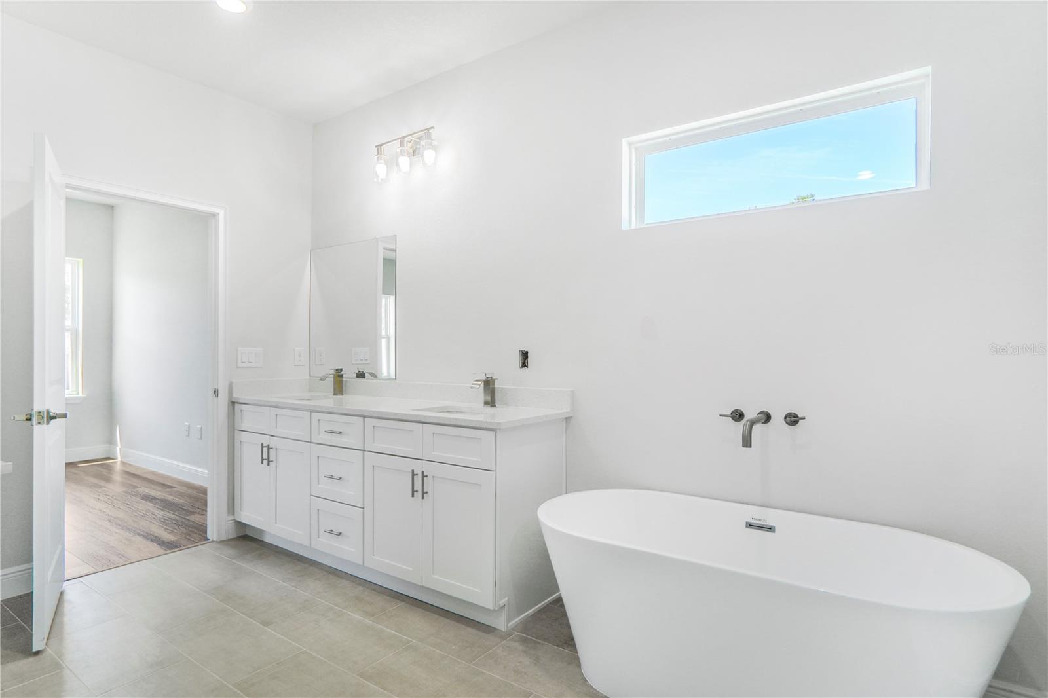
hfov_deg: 90.0
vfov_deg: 67.4
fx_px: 524
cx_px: 524
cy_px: 349
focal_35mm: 18
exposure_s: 1/60.2
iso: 100
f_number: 2.8
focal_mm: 12
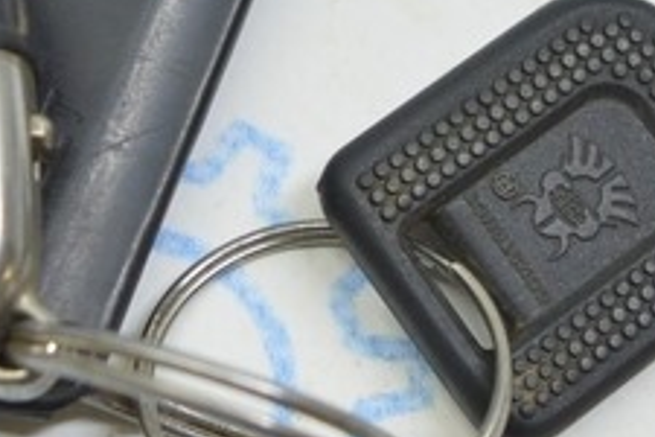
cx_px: 140
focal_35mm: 143
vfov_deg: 9.5
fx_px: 2607
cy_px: 63
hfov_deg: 14.3
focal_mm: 21
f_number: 3.8
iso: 400
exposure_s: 1/60
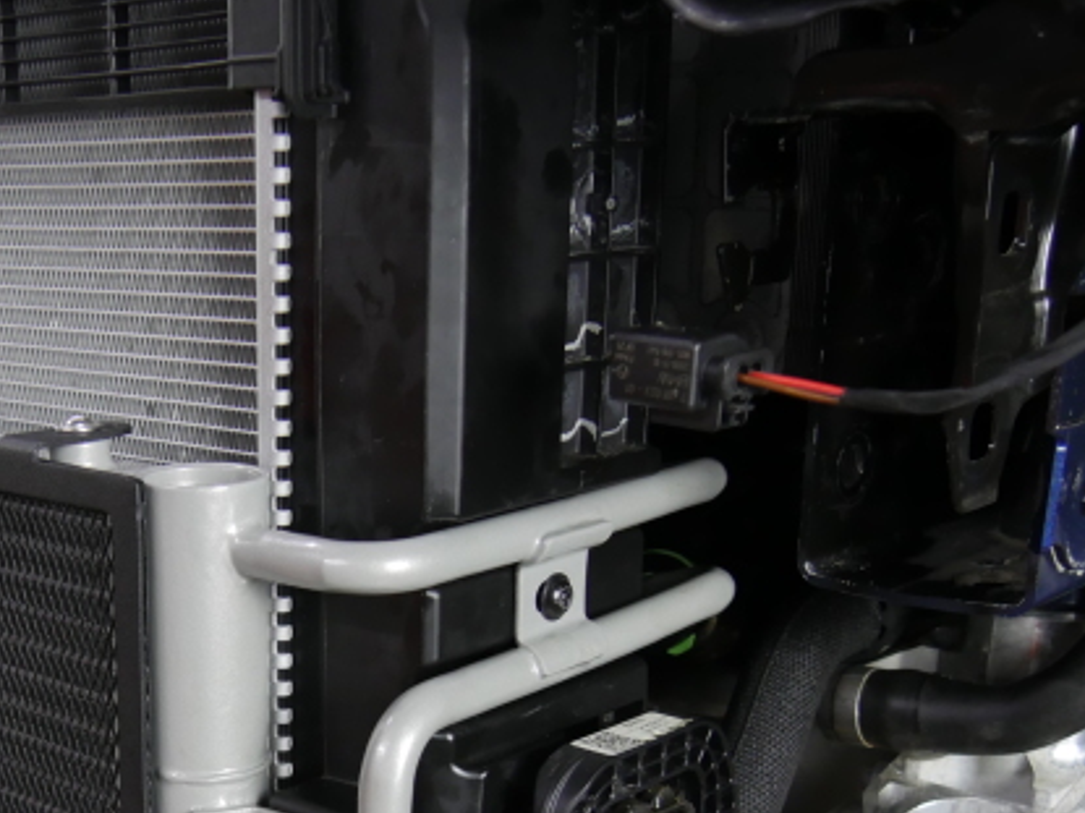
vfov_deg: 25.9
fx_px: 1692
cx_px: 99
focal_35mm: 54
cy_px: 779
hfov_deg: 33.6
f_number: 3.7
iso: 800
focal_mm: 14
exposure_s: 1/100
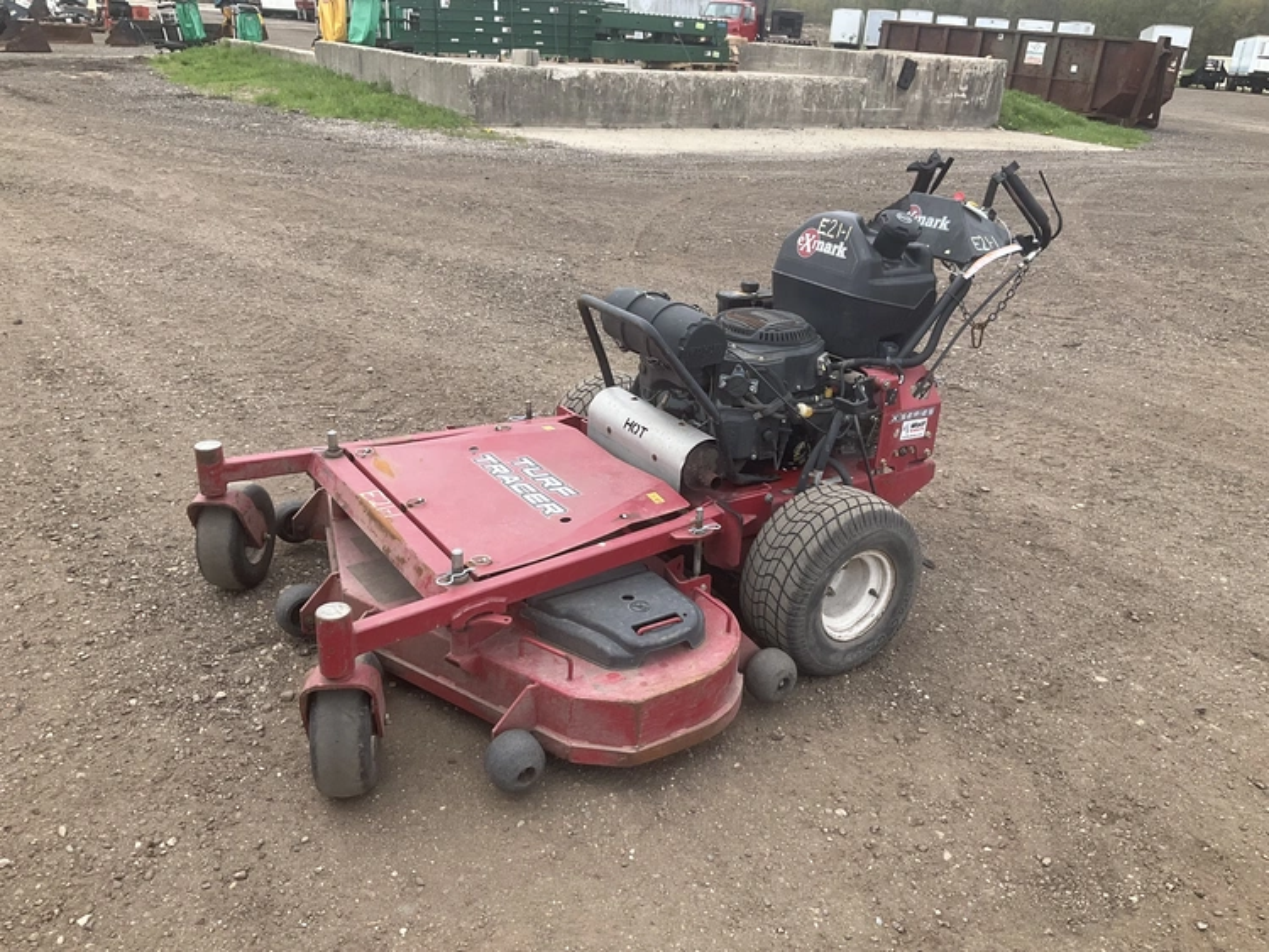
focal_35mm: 29
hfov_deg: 61.6
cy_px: 476
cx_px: 634
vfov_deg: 48.3
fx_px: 1063
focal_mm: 3
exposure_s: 1/709
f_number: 1.8
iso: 25
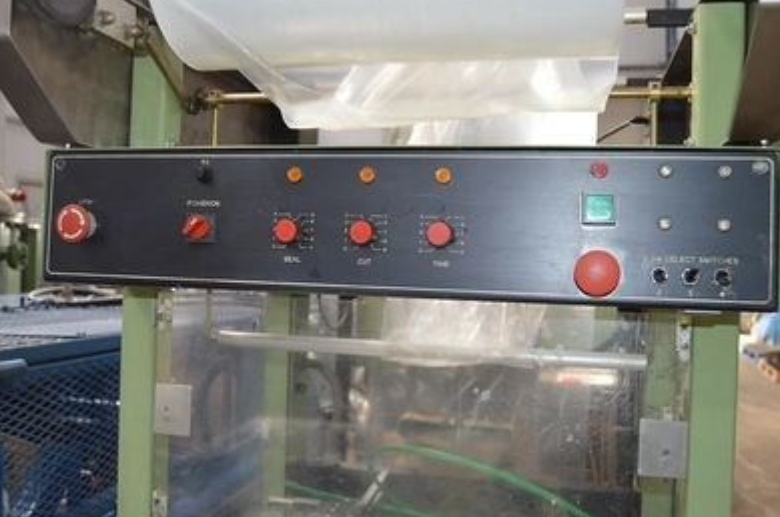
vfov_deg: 37.2
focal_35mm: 36
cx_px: 397
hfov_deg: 53.8
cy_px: 254
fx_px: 768
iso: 400
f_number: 4
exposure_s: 1/125
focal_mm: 23
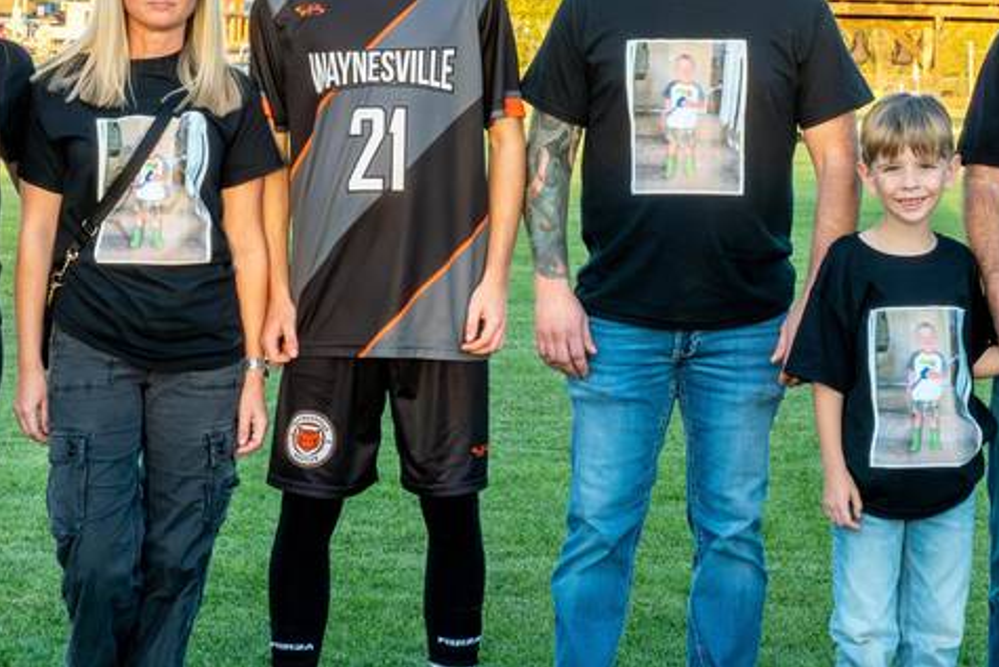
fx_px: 3860
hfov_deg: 14.7
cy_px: 41
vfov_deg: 9.8
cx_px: 484
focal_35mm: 139
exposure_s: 1/125
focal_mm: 43
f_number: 16
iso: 1000
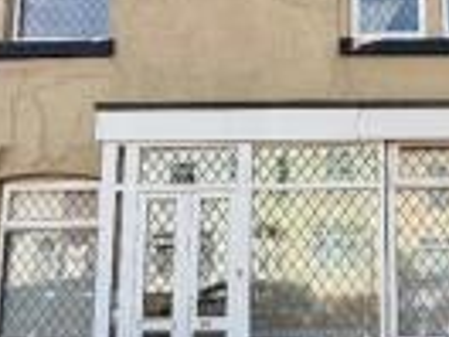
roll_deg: +1.1
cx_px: 393
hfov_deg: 39.4
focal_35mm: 45
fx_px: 584
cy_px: 189
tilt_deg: +7.0
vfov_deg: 32.1
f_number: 2.2
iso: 32
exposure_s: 1/770
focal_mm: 2.22
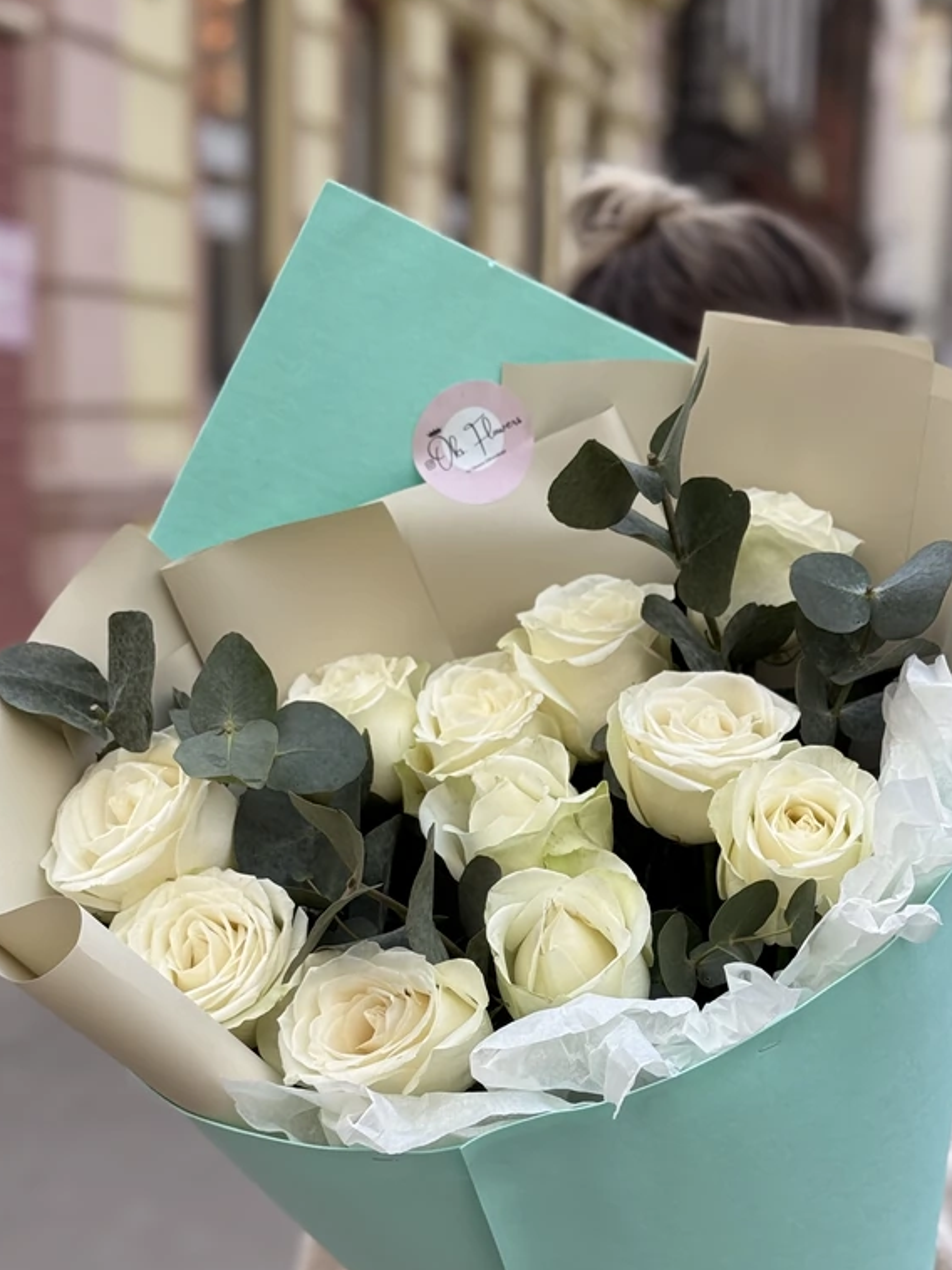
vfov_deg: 25.4
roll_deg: -1.9
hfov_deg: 19.4
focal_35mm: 76
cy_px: 953
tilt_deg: -9.7
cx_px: 556
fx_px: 2788
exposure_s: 1/254
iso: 64
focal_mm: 6.76
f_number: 1.78
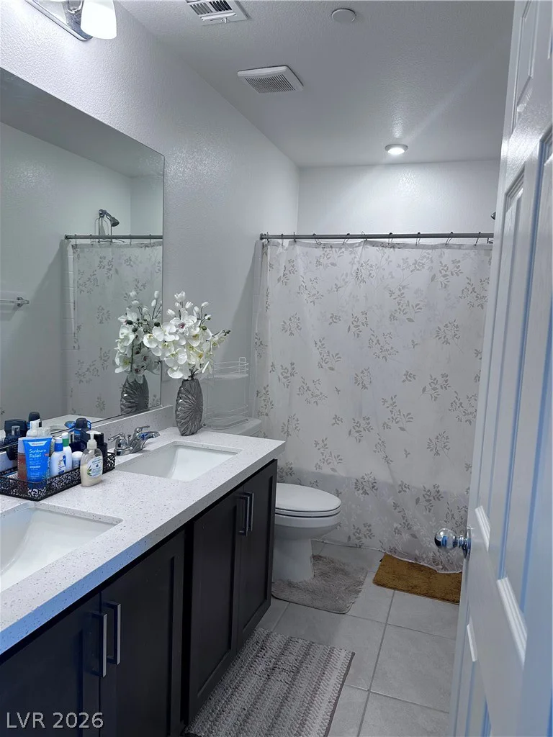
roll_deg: -3.1
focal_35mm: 24
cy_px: 368
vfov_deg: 71.6
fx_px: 511
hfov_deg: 56.8
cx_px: 276
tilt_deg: -3.3
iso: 125
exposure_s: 1/120
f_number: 1.78
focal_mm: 6.86
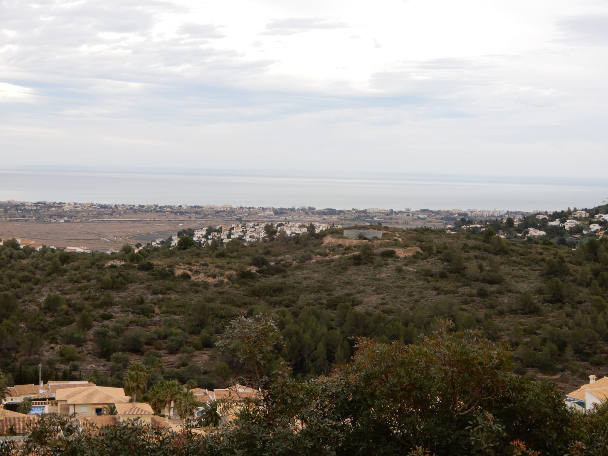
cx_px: 304
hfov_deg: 29.8
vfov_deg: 22.6
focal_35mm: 65
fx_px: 1142
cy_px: 228
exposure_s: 1/250
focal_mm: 11.6
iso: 80
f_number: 4.5
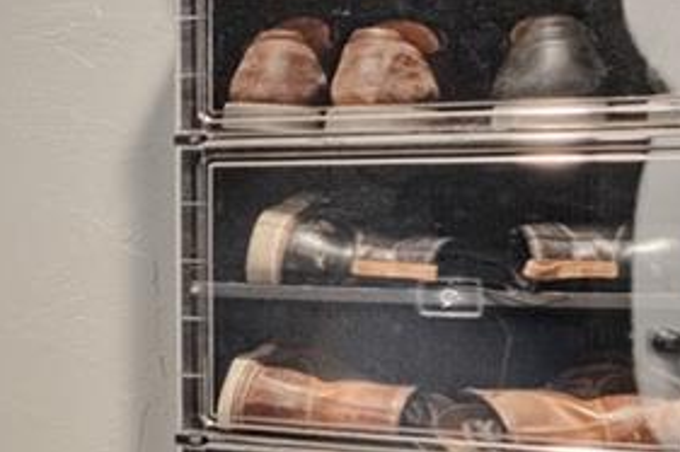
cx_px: -1188
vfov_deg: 15.0
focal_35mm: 91
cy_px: 234
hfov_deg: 12.7
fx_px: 1718
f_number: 8
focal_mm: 11
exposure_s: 1/2
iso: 320
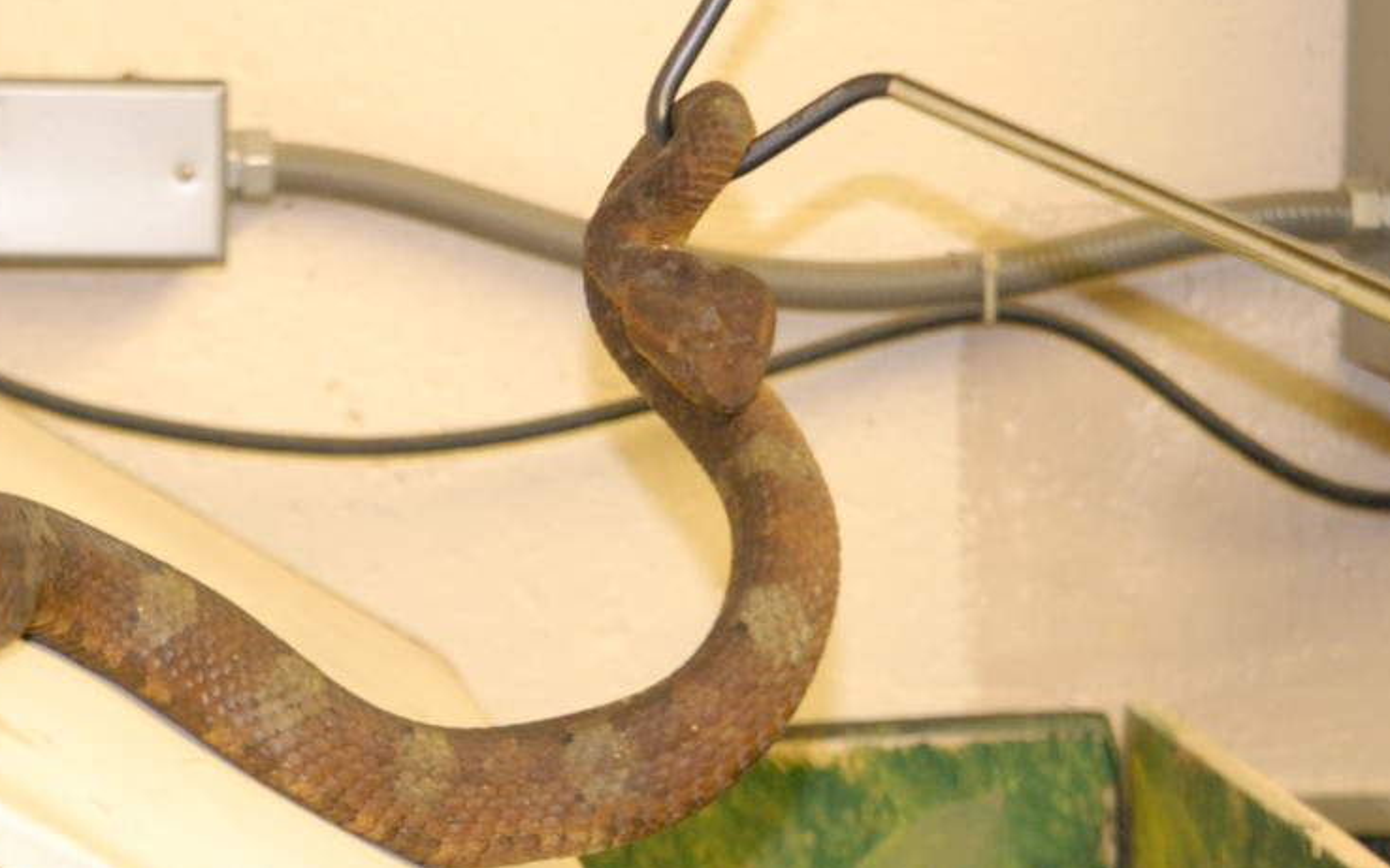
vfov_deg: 10.5
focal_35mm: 125
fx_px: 4718
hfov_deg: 16.8
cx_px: 695
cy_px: 436
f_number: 5.6
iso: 1600
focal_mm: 75
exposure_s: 1/30
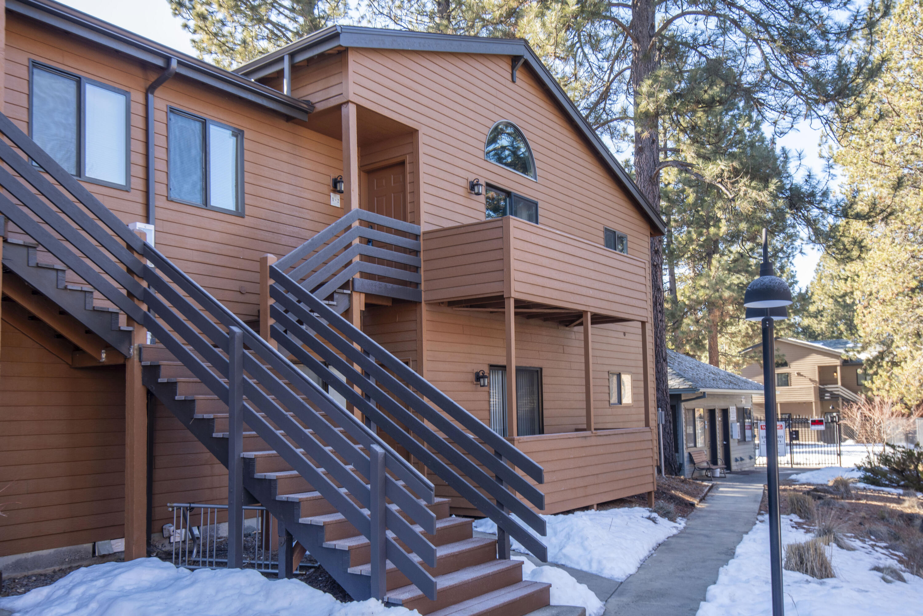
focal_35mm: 32
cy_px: 308
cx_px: 462
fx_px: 821
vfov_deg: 41.1
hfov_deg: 58.7
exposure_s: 1/30
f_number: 11
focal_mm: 32
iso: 200
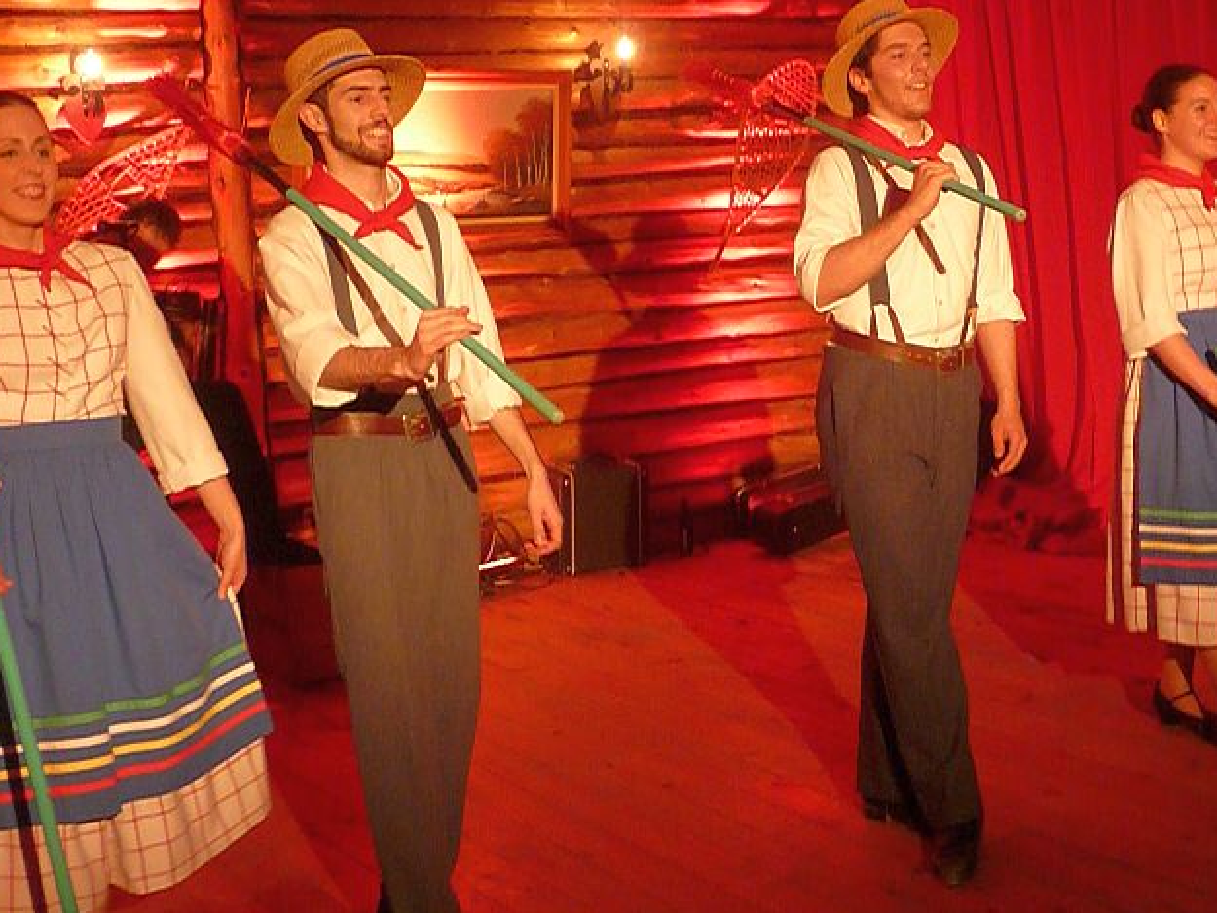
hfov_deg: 34.9
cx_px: 693
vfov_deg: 26.5
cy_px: 393
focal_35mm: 55
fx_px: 1934
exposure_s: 1/15
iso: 800
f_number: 4
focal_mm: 7.1
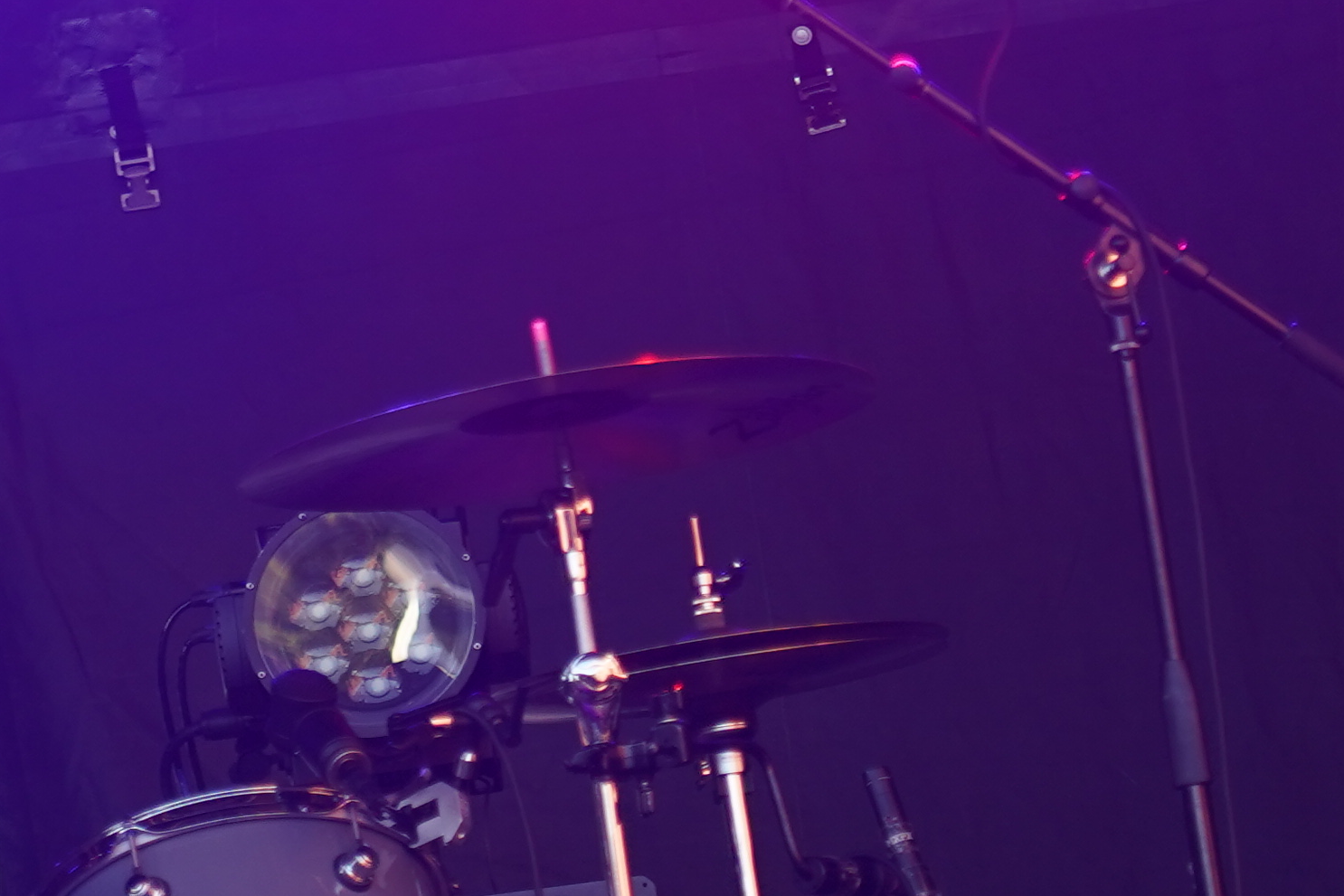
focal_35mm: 424
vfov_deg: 3.2
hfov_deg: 4.8
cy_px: 175
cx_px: -325
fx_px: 15830
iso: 250
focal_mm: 105
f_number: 4
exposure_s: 1/160
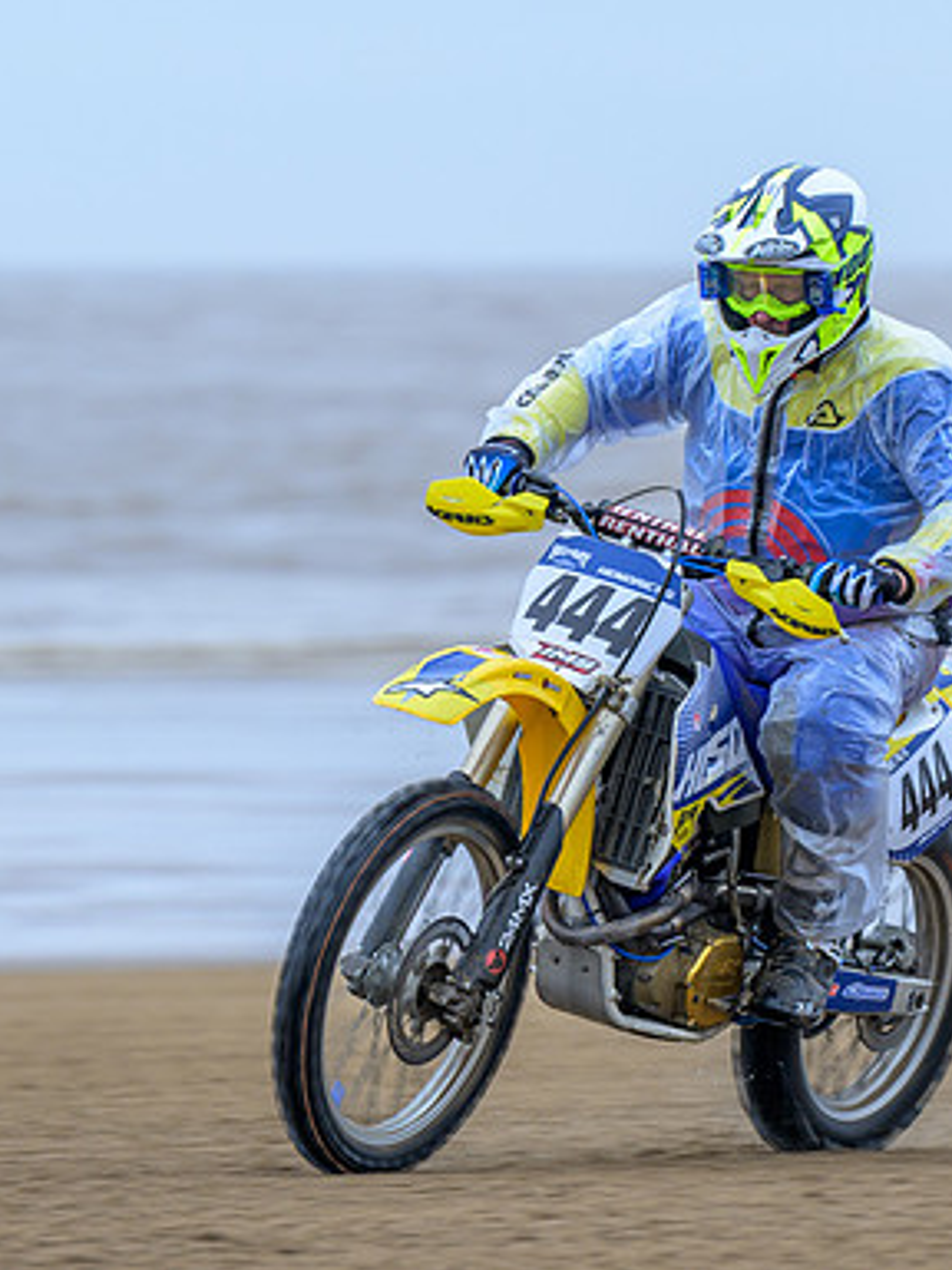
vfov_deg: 3.8
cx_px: 684
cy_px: 636
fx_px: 18885
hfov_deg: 2.9
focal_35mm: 515
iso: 180
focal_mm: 200
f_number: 4
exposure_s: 1/320
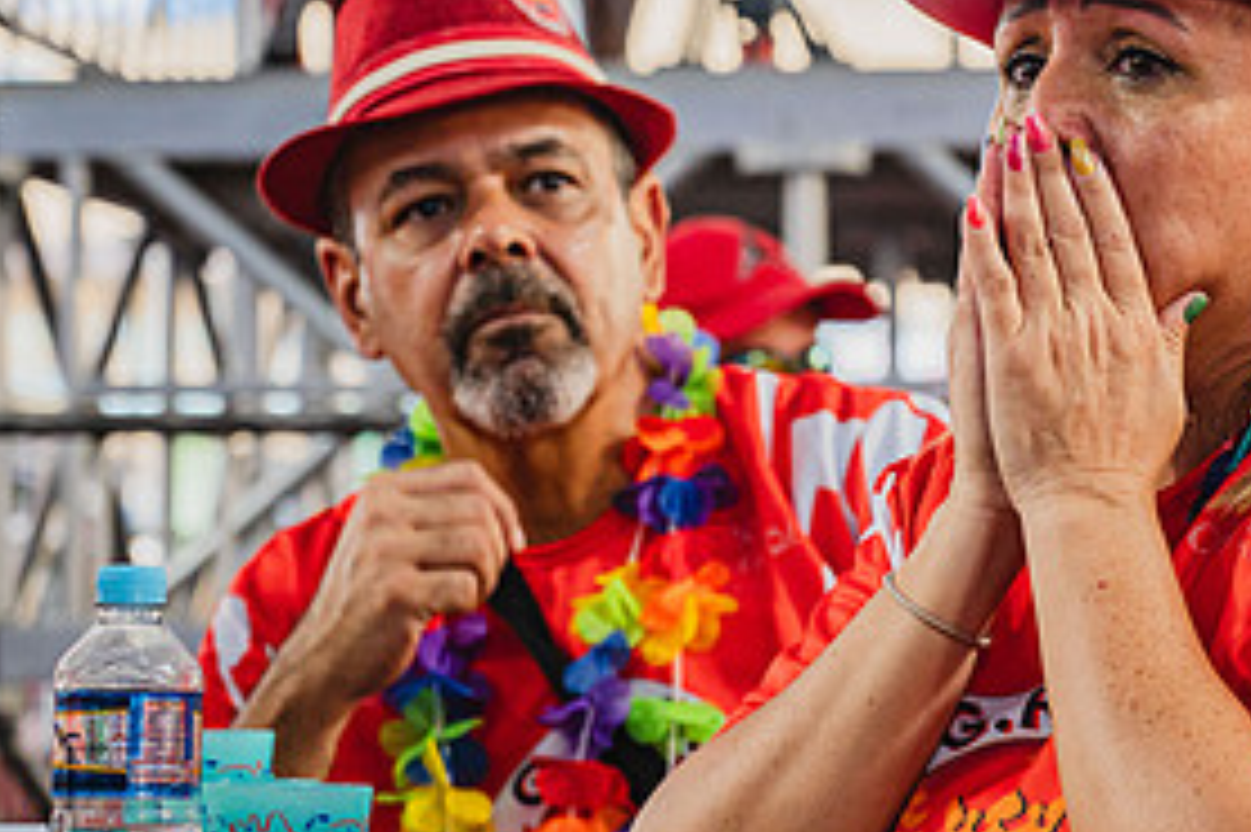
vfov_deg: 9.4
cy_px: 319
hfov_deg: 14.0
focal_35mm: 146
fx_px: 5070
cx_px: 819
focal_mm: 70
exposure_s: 1/320
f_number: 4
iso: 1000
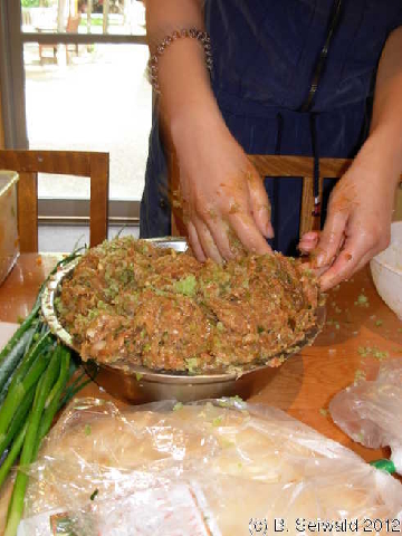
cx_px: 201
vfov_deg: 49.0
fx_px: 588
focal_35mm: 38
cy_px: 268
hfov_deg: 37.7
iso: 79
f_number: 2.9
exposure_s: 1/22.6
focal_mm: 6.3
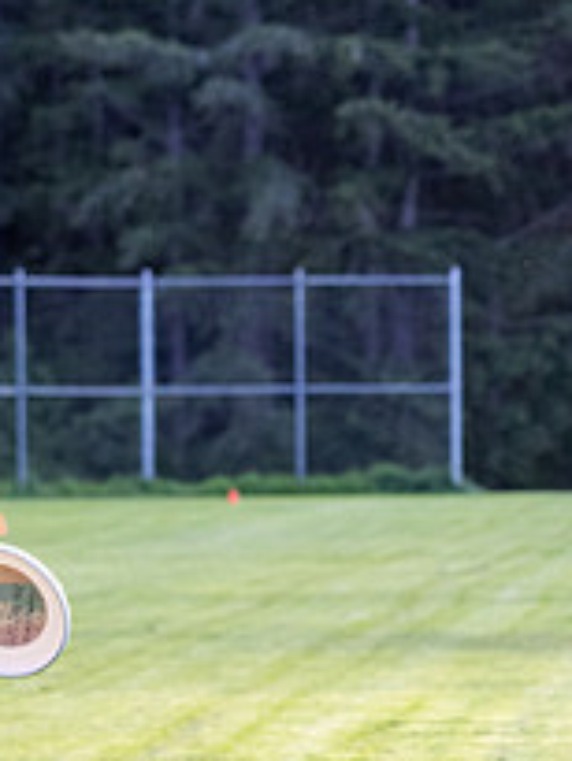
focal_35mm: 395
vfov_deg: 5.0
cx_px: 20
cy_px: 464
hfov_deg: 3.8
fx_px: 8694
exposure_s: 1/800
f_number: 3.5
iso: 1250
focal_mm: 90
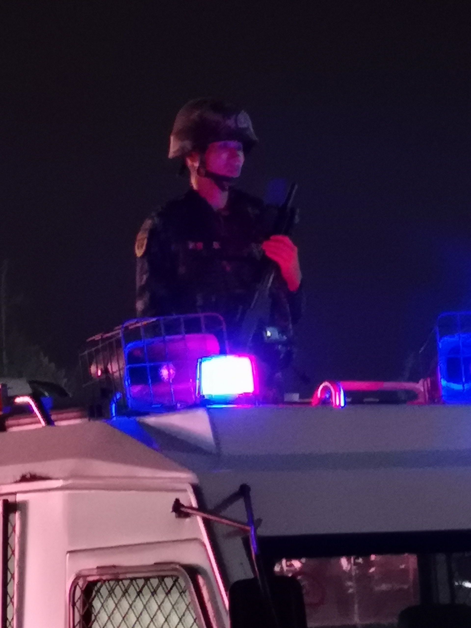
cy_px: 314
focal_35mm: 270
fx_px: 4898
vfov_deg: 7.3
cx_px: 236
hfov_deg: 5.5
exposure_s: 1/25
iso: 320
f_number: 2.4
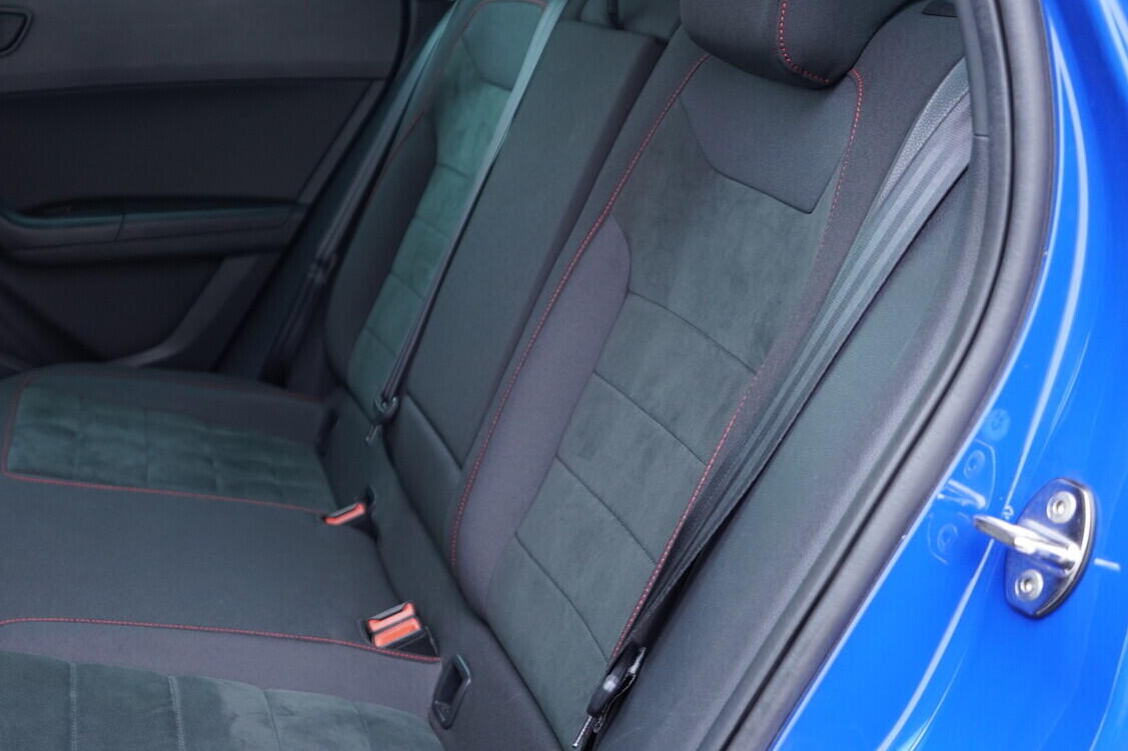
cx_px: 440
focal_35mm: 46
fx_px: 1441
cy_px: 375
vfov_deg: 29.2
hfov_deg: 42.5
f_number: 2.8
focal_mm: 24
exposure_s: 1/40
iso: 500
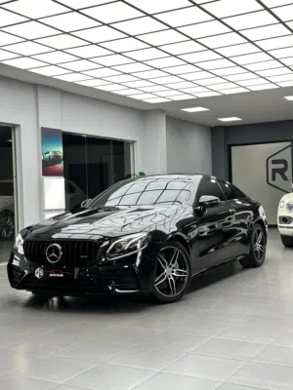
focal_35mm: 48
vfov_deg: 39.7
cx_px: 146
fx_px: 542
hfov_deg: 30.3
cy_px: 195
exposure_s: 1/164
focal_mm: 6.86
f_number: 1.78
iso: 64
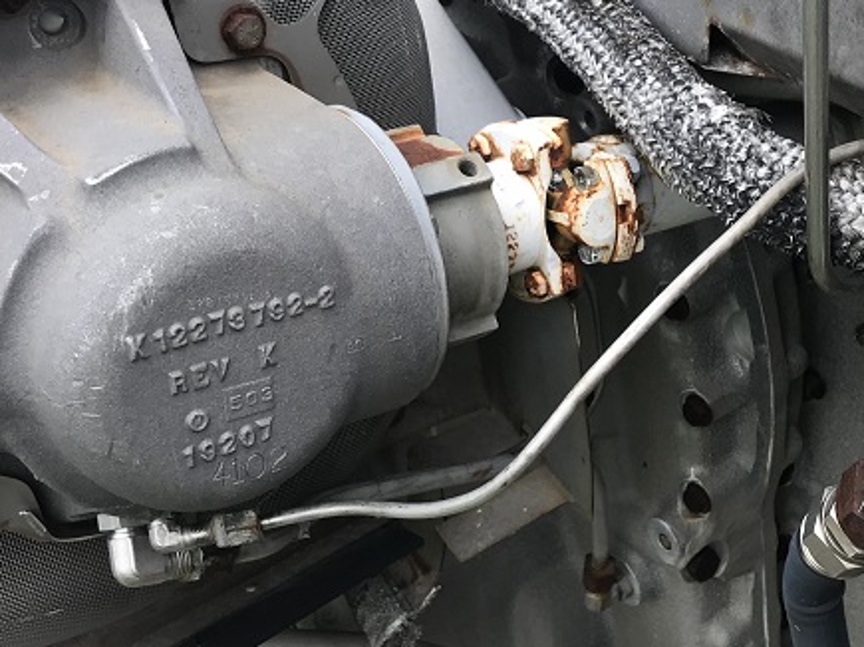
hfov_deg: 36.1
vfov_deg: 28.0
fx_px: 1298
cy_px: 360
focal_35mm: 52
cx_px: 639
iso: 20
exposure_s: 1/538
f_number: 1.8
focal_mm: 3.99
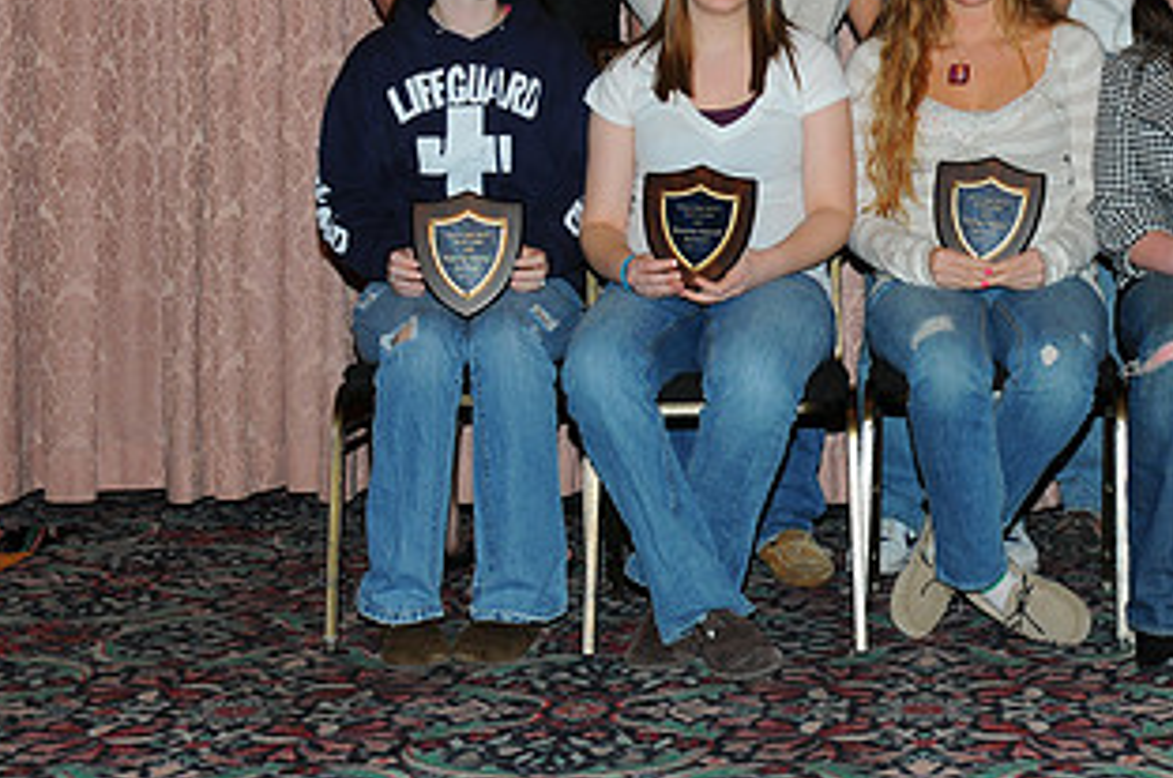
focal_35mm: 81
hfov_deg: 24.7
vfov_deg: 16.6
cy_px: 122
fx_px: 2633
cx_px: 944
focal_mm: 29
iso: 200
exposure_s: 1/60
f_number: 6.3
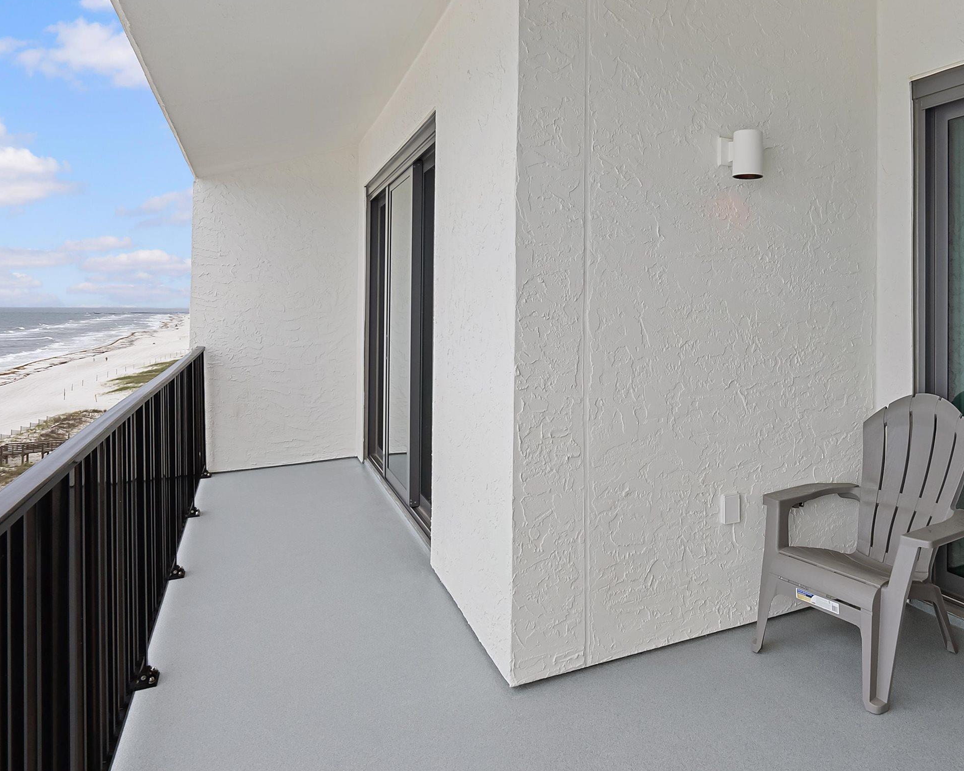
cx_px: 671
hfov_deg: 67.6
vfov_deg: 58.5
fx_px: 685
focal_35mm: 24
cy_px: 324
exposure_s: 1/80
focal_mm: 16
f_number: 9
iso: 640
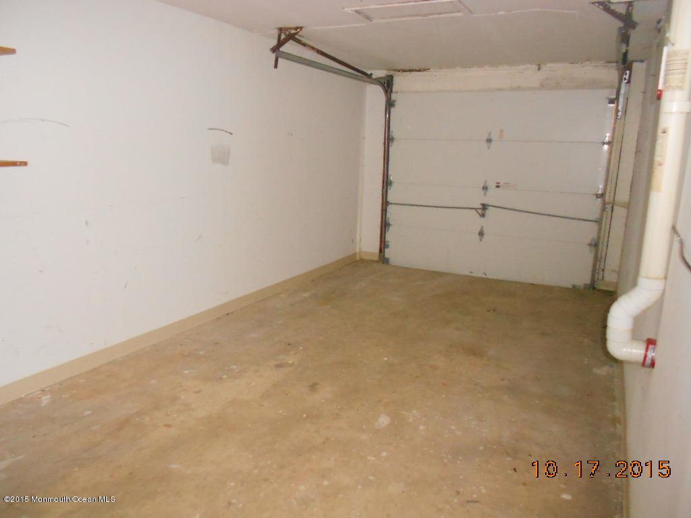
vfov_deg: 53.1
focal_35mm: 26
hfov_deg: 67.3
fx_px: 519
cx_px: 346
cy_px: 259
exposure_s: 1/25
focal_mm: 4.6
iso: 640
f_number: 3.2
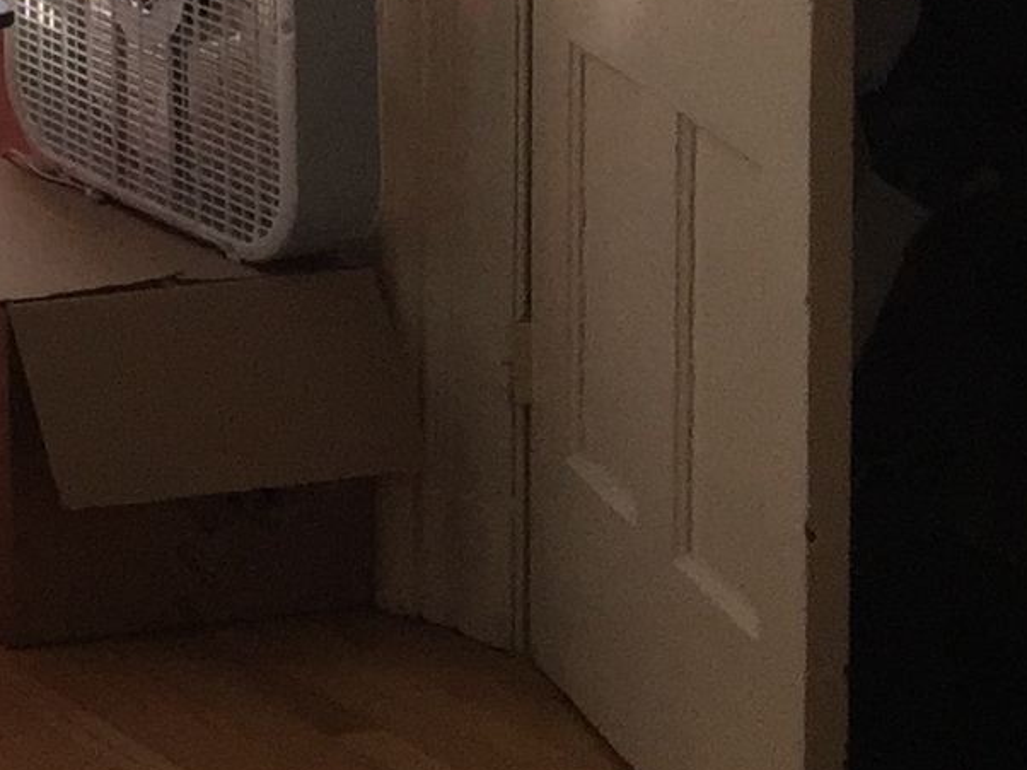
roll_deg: +0.9
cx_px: -1542
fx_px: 4389
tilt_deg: -3.8
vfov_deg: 9.6
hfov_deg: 11.0
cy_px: -517
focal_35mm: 148
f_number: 2.2
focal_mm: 4.15
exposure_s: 1/100
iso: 40
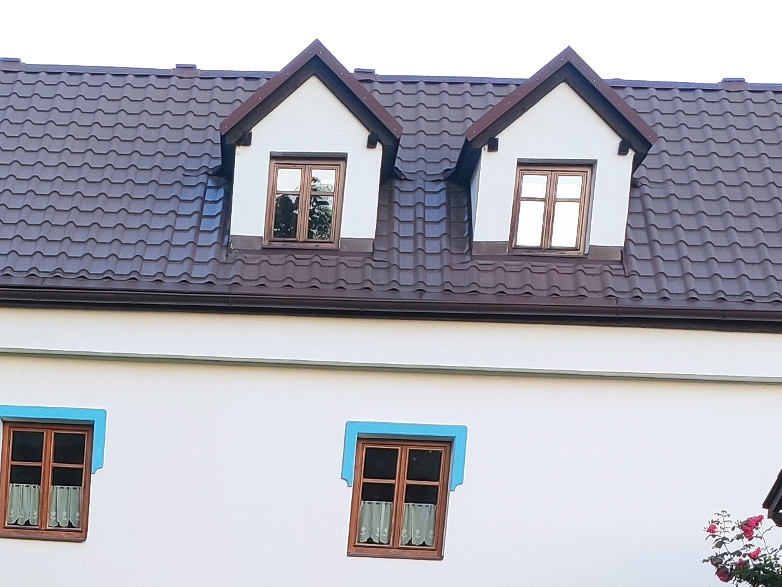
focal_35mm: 84
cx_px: 28
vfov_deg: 15.9
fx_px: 1898
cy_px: 914
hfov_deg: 22.5
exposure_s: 1/100
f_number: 1.75
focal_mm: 4.77
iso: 113
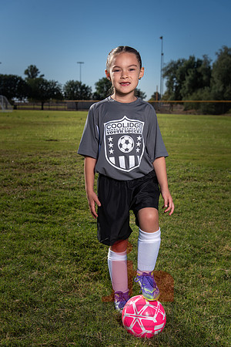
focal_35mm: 46
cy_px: 174
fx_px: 443
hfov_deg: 29.2
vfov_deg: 42.7
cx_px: 116
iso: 100
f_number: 5.6
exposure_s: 1/1000
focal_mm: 46
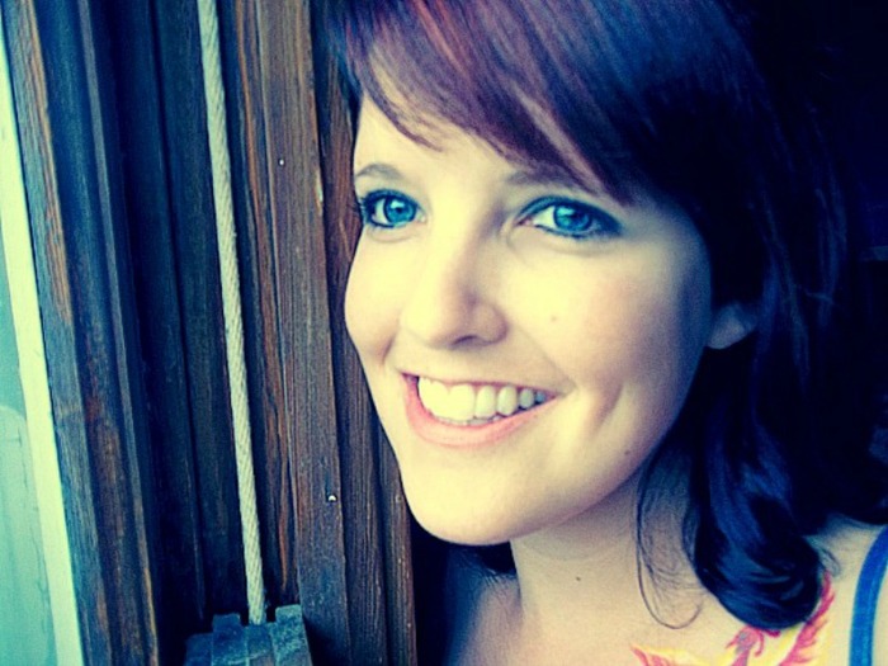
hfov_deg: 56.8
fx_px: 821
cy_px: 333
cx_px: 444
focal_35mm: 32
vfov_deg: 44.2
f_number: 2.9
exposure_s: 1/80
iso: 80
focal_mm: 5.7
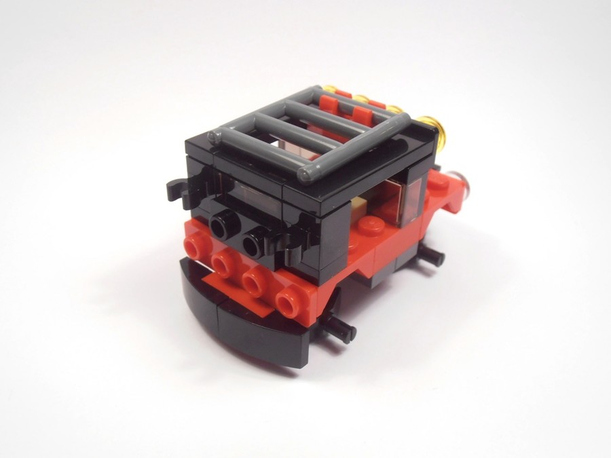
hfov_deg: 50.1
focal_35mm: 37
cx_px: 306
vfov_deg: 38.7
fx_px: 653
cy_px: 229
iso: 80
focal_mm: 6.61
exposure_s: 1/80
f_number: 3.9
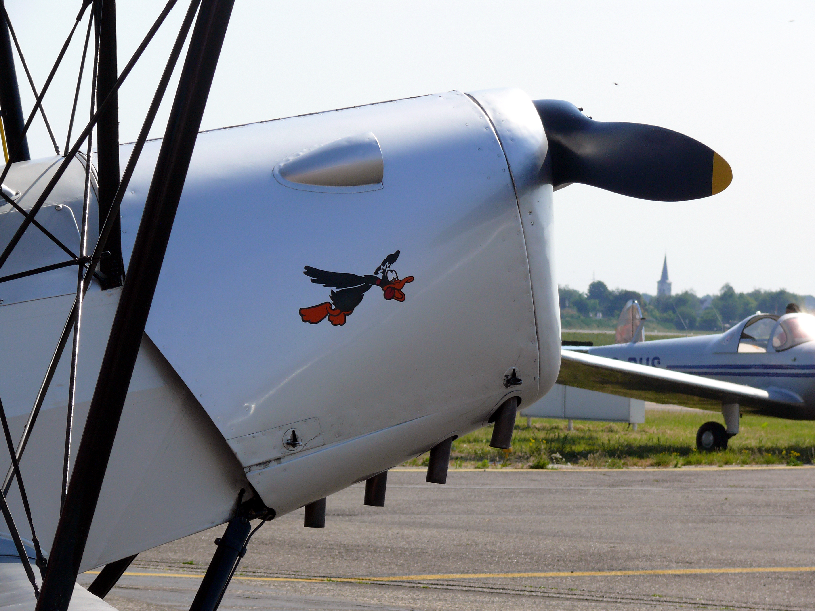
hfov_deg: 10.6
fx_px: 4379
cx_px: 408
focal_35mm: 186
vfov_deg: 8.0
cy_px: 306
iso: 100
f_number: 6.3
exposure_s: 1/500
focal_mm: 39.3
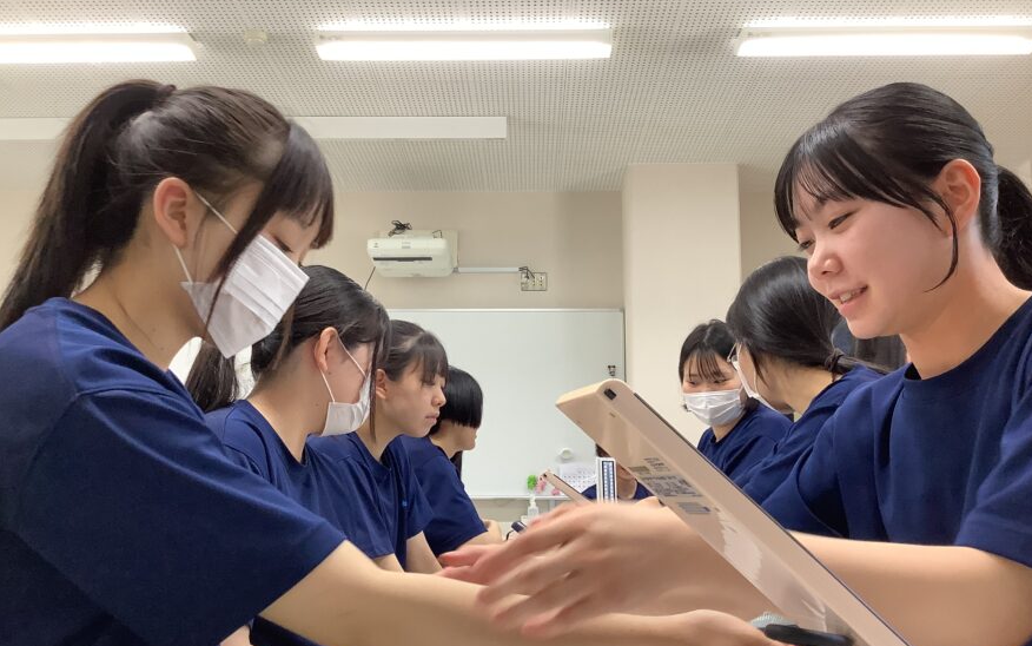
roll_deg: +0.3
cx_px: 517
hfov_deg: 58.1
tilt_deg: +7.5
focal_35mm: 33
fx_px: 928
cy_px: 355
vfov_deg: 38.3
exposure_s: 1/60
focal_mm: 3.3
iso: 125
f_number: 2.4
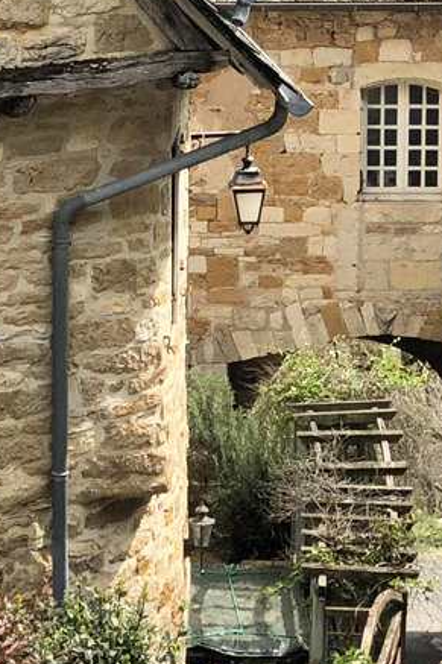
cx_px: 76
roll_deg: +0.5
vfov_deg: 10.2
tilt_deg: -6.0
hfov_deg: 6.9
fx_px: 3649
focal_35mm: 198
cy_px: -131
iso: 16
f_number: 2.4
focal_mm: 6
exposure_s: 1/906
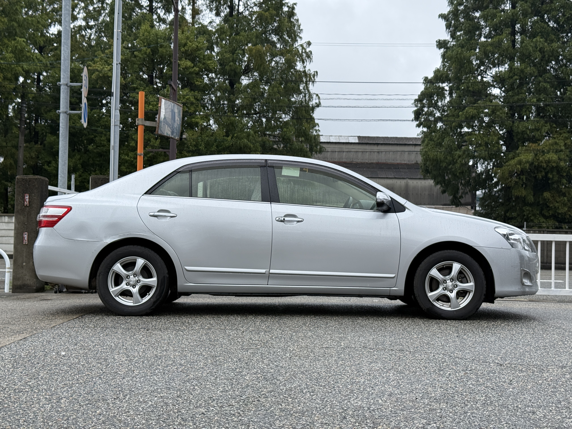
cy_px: 214
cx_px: 286
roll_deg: -1.2
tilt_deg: +2.9
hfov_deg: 39.7
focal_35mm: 48
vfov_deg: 30.3
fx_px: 793
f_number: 1.78
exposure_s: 1/1285
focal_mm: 6.76
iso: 64
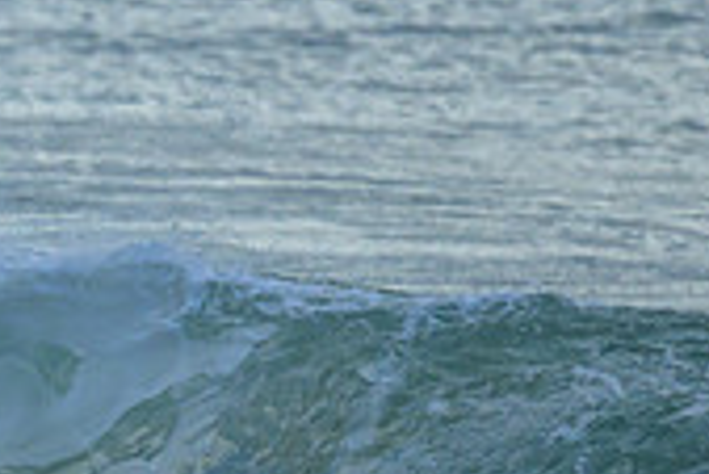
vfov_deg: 0.4
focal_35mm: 3769
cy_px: 510
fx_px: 74290
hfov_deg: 0.5
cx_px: -648
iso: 500
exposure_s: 1/2500
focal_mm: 800
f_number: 6.3
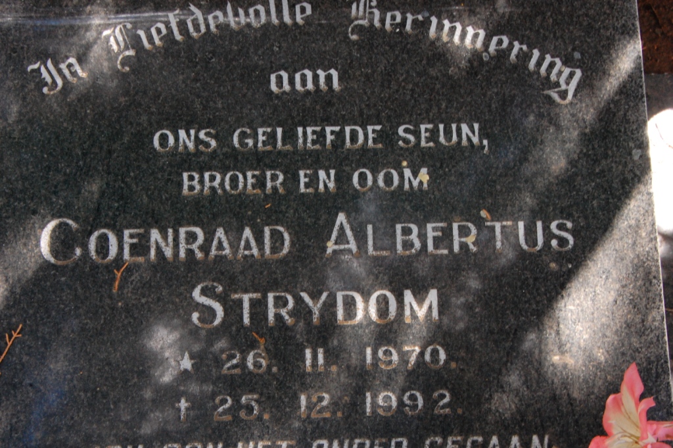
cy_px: 224
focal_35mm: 82
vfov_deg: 16.5
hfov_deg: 24.6
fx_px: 1541
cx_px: 336
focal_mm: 55
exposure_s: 1/30
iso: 1250
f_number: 18
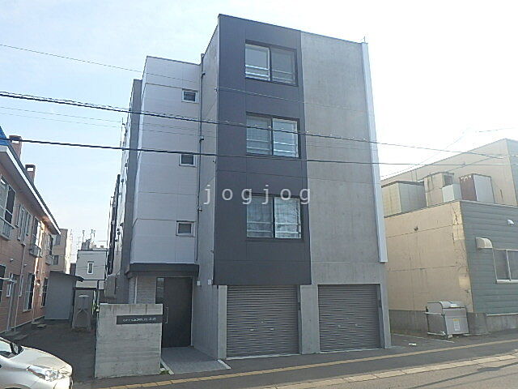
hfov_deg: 61.7
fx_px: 434
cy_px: 194
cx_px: 259
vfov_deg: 48.2
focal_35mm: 29
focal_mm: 5.2
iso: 125
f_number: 4.6
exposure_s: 1/500
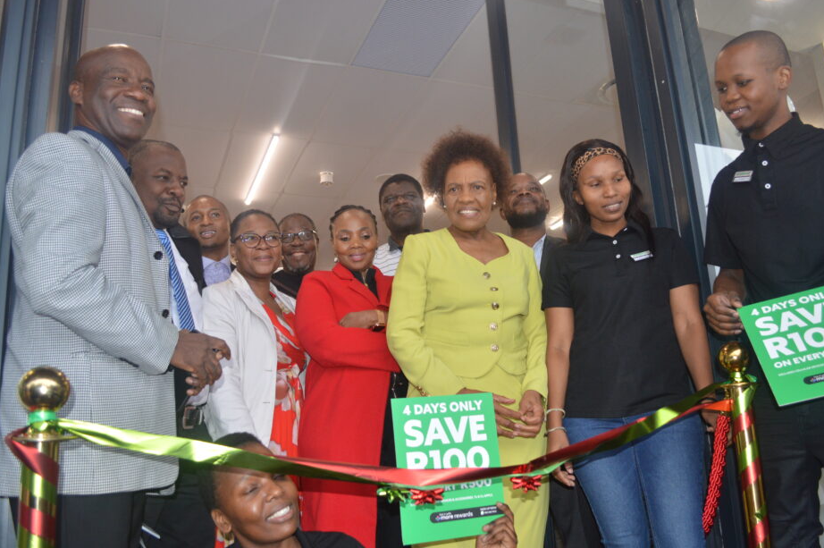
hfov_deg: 62.0
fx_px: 686
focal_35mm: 30
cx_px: 427
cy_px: 287
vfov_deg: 43.5
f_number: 4
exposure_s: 1/125
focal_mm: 18
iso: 400
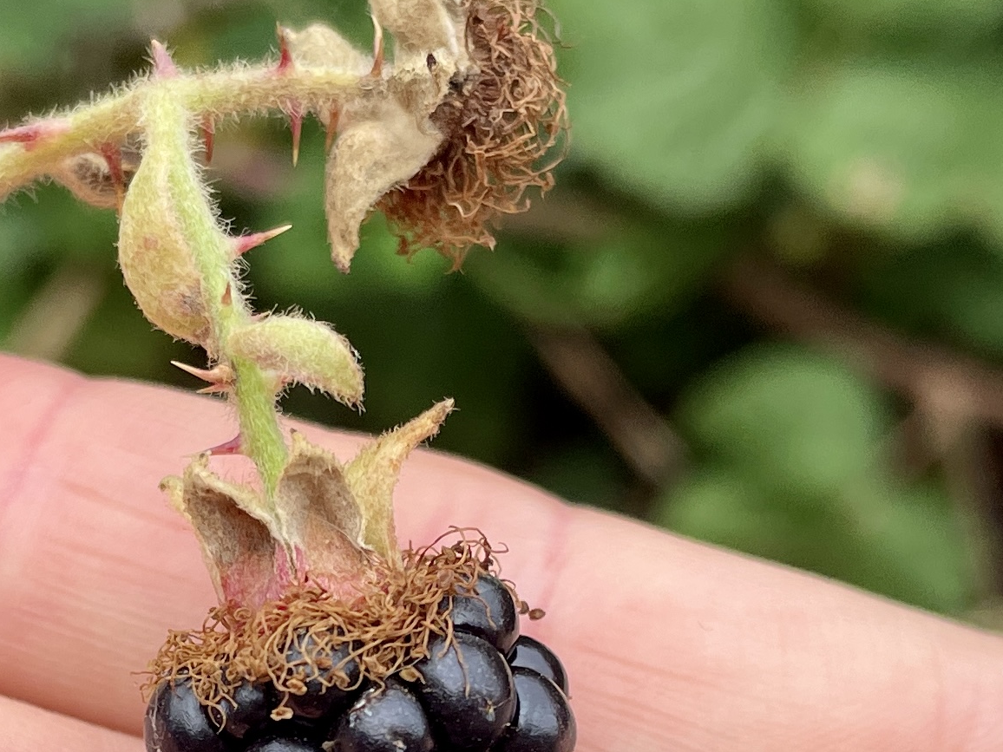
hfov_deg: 34.3
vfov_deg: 24.5
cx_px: 424
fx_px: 1623
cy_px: 807
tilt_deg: -45.6
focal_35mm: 56
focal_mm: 4.2
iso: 32
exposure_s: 1/1276
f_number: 1.6
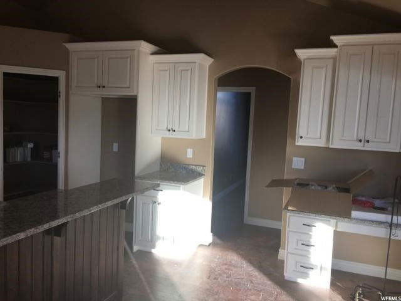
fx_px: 336
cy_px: 150
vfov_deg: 48.2
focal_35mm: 29
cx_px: 200
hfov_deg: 61.7
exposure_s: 1/172
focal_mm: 4.15
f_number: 2.2
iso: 25
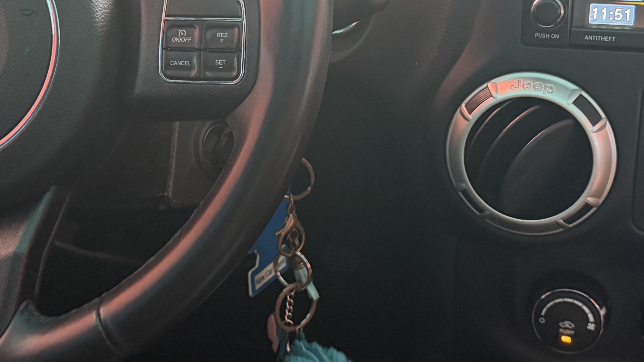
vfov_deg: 20.6
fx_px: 990
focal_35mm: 58
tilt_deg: -18.3
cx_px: 343
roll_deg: +1.1
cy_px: 116
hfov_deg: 36.0
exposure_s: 1/60
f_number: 1.78
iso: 500
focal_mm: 6.76
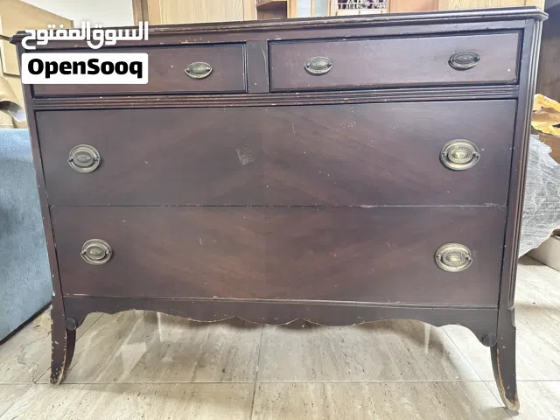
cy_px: 210
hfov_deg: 71.6
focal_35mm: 24
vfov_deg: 56.8
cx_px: 280
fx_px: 388
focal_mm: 6.86
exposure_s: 1/33
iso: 1000
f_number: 1.78
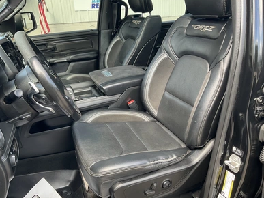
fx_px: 229
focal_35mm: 30
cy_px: 98
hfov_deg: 60.0
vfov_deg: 46.8
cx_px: 131
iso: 40
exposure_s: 1/122
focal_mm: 3
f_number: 1.8
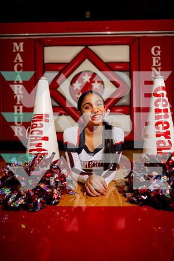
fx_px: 174
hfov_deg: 53.2
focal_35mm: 24
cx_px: 87
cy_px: 130
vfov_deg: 73.7
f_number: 1.4
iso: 100
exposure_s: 1/500
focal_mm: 24
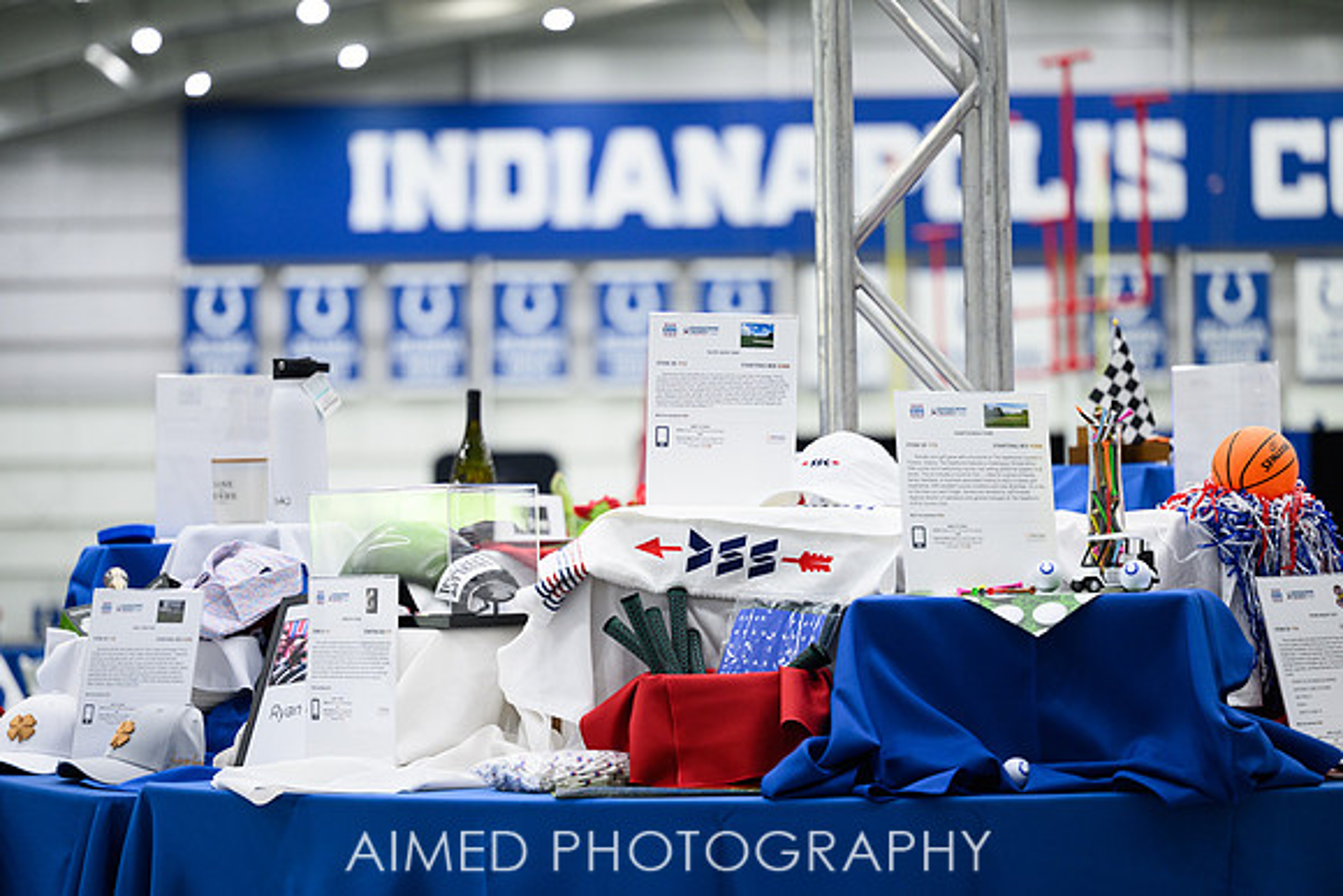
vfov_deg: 12.8
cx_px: 672
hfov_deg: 19.1
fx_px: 3985
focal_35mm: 107
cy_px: 448
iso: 1000
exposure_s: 1/200
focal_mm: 105
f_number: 2.8
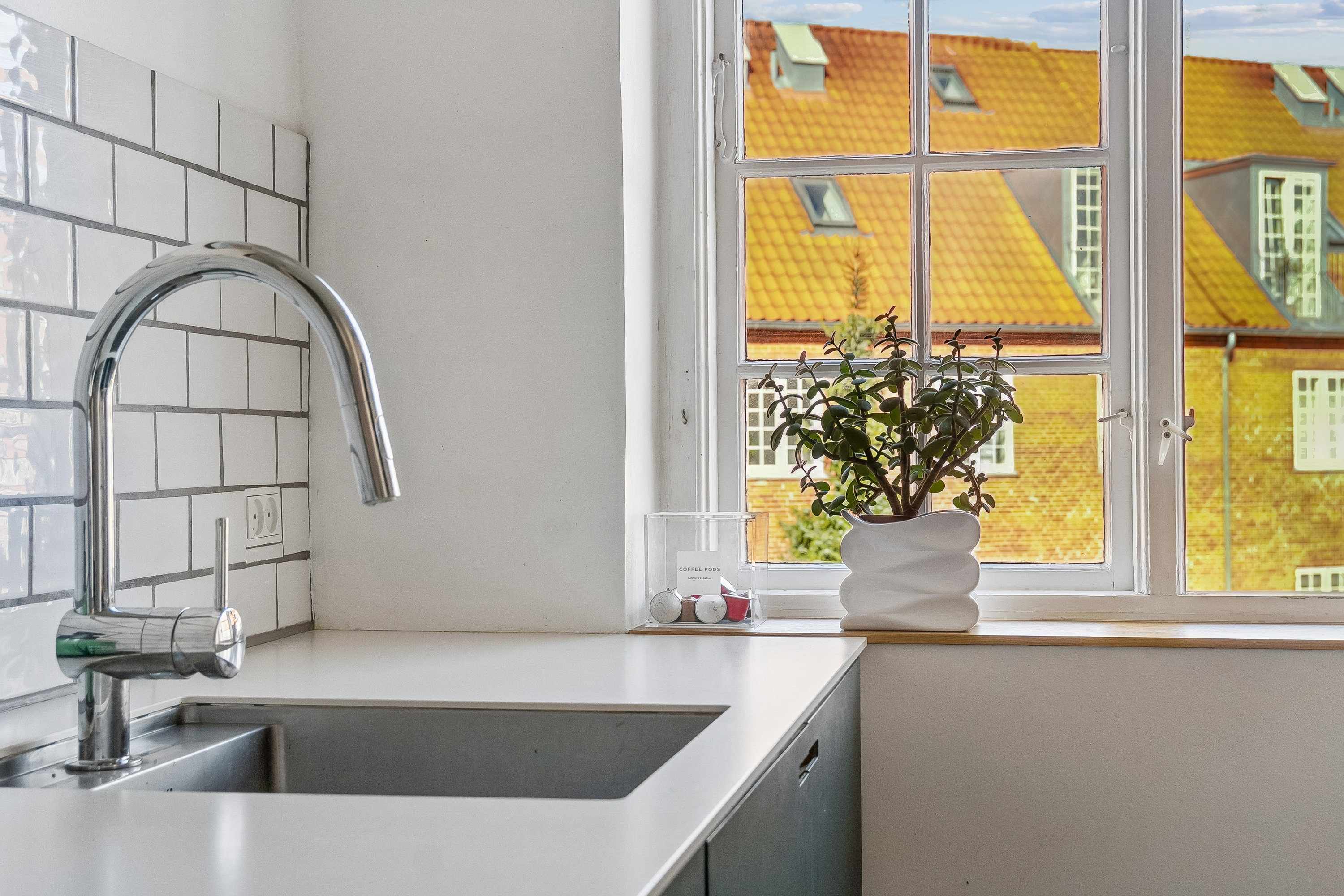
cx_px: 672
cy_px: 448
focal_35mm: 51
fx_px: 1904
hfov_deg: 38.9
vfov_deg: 26.5
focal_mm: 34
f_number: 5.6
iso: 200
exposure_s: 1/125
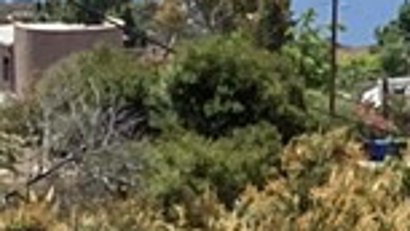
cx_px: 855
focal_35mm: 226
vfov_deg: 5.3
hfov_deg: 8.9
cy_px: -164
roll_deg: -1.5
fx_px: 2457
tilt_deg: -6.9
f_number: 2.4
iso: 25
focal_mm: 3.3
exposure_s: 1/1894
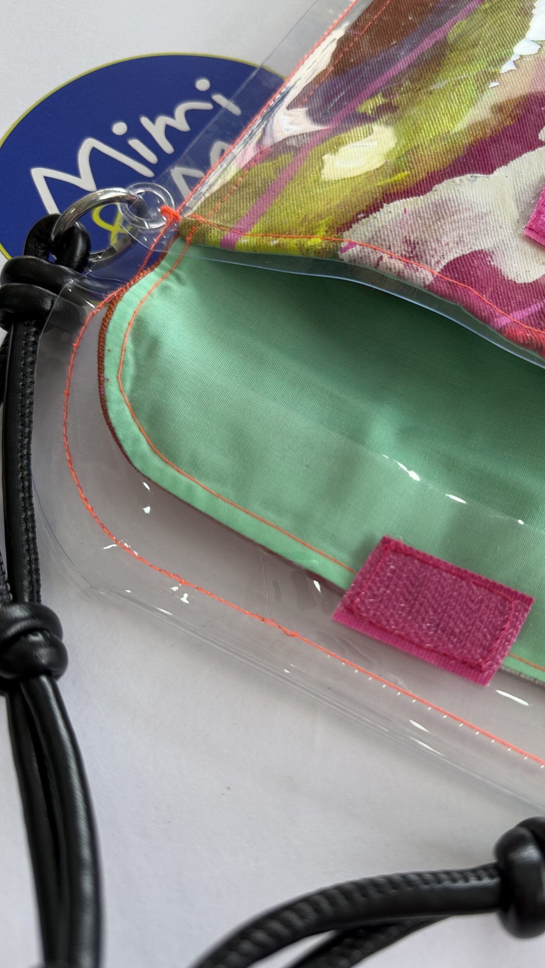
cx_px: 366
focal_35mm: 27
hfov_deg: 42.3
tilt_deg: -65.0
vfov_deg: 69.8
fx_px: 693
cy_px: 472
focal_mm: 6.76
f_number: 1.78
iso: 64
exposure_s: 1/220
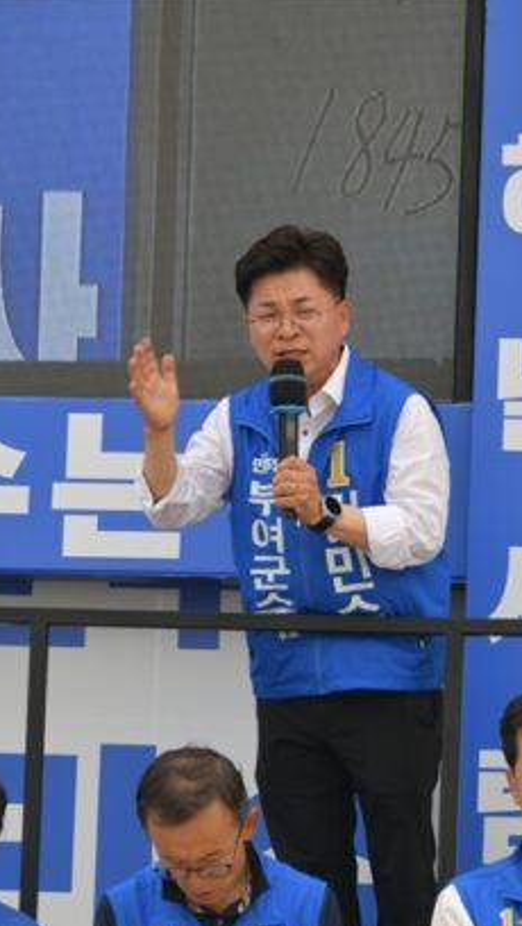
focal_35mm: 312
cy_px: 481
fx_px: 7665
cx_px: 343
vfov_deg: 6.9
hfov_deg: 3.9
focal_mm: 190
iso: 100
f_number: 5.6
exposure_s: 1/250
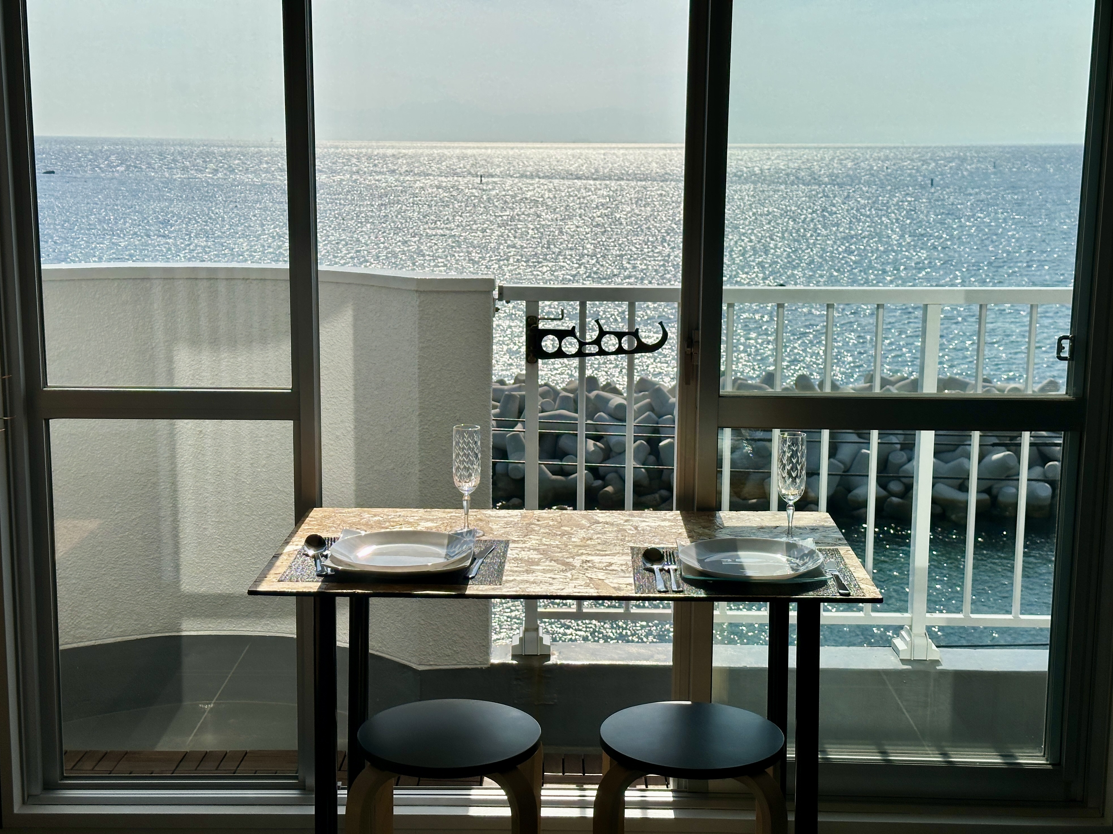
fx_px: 1575
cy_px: 425
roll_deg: -1.1
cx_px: 555
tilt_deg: -10.3
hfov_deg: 38.9
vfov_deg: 29.7
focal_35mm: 49
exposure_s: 1/10870
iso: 64
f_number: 1.78
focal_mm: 6.86
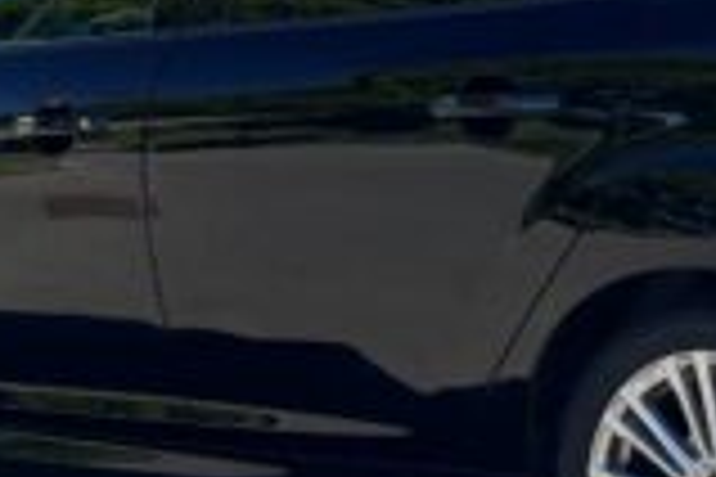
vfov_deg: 13.3
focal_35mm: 102
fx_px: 2029
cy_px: 45
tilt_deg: -14.7
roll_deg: -3.4
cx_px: 576
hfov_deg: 19.8
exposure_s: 1/1623
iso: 50
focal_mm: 5.1
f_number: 1.6
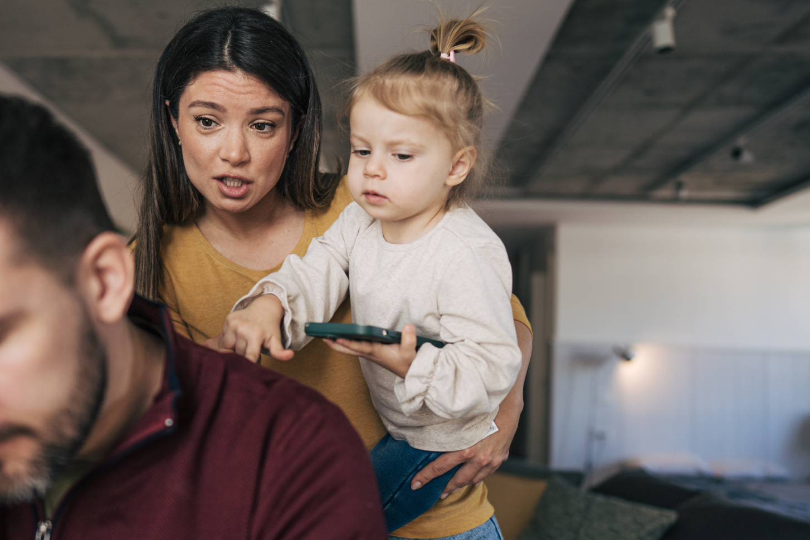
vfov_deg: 28.7
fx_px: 1058
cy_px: 289
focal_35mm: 47
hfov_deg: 41.3
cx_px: 267
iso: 50
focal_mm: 35
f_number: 1.2
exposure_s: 1/3200
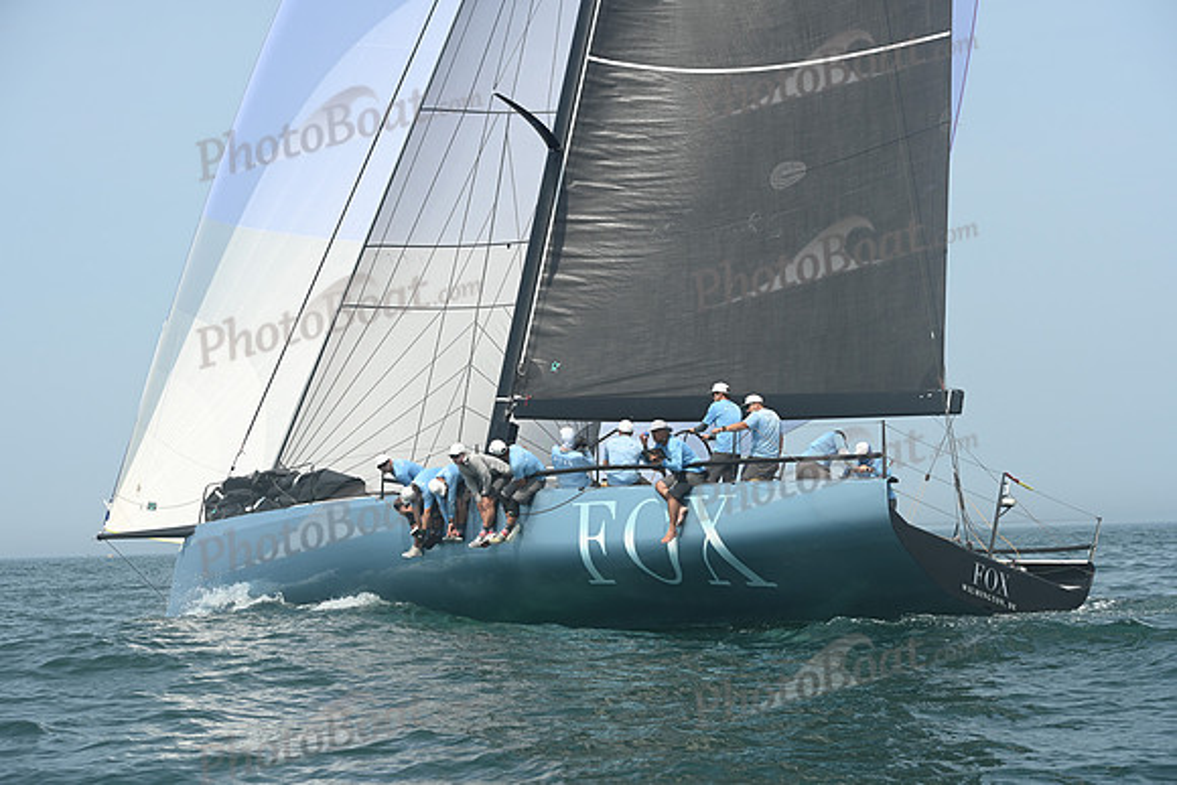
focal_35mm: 70
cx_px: 588
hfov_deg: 28.8
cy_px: 392
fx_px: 2289
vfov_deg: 19.5
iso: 320
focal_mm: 70
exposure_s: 1/1250
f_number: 7.1
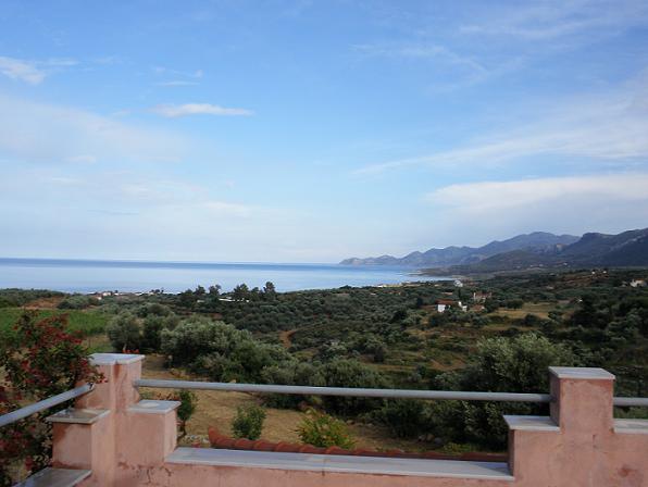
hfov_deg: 50.1
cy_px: 244
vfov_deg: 38.7
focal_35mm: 37
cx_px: 324
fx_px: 693
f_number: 10
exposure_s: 1/80
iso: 64
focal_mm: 6.6
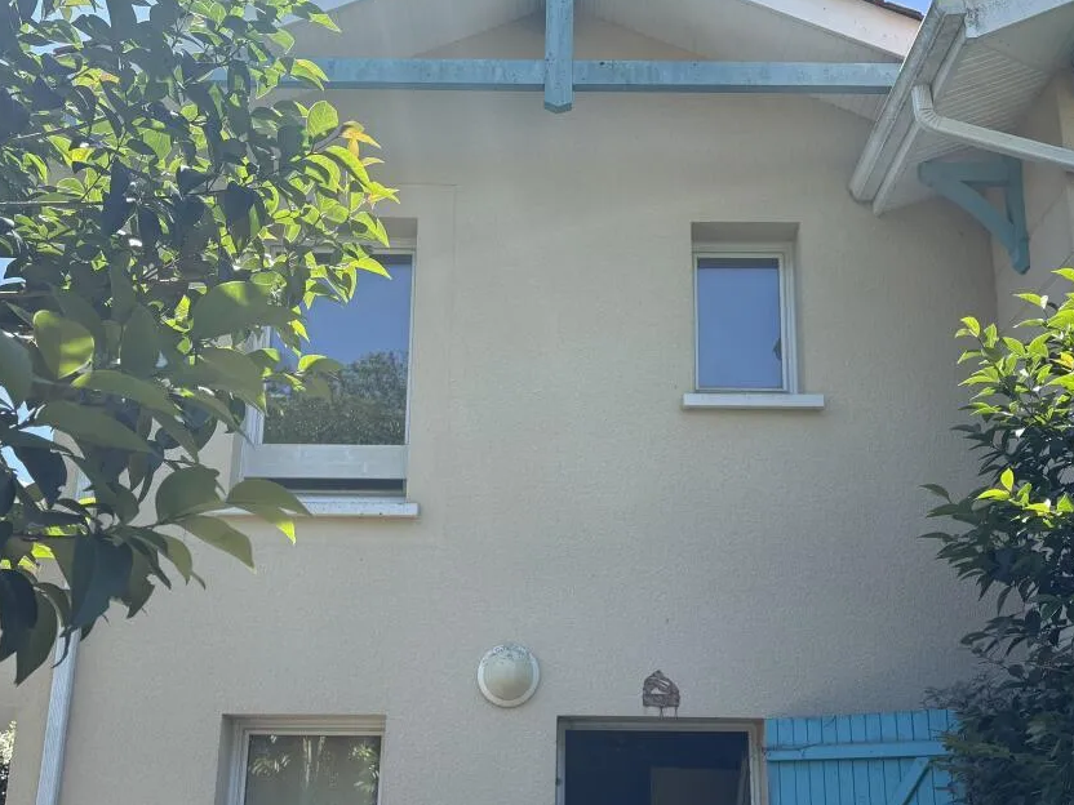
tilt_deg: +16.8
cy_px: 462
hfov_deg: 46.8
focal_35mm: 40
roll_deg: -0.7
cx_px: 565
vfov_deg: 35.9
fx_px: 1241
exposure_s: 1/1135
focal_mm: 5.96
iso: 50
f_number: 1.6
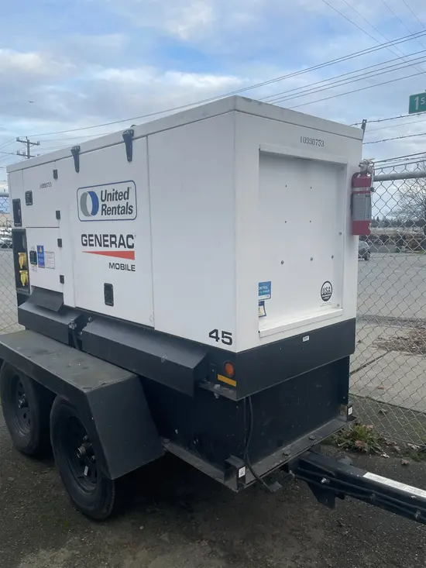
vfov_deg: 67.3
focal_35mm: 26
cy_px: 284
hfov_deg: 53.1
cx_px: 213
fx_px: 426
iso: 50
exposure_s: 1/406
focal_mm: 4.2
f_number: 1.6
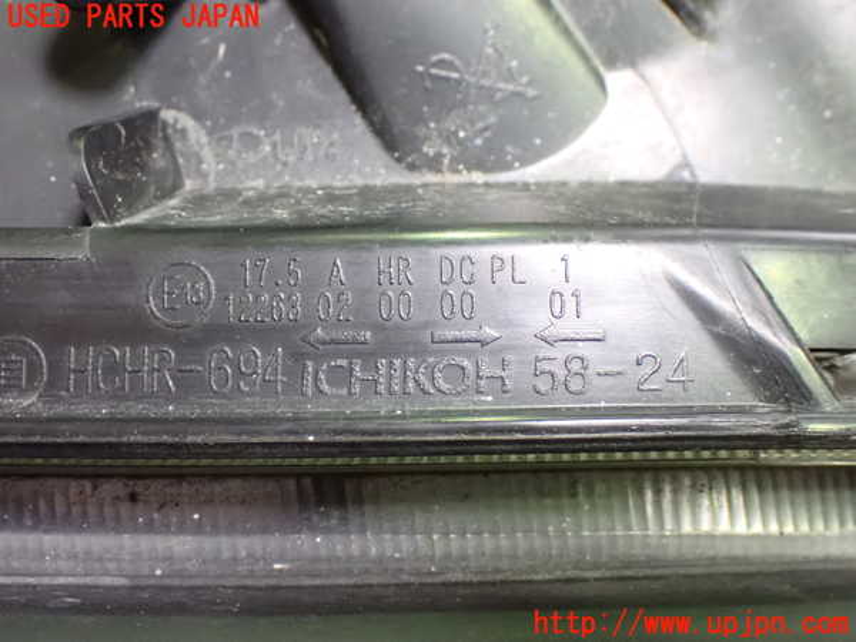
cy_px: 321
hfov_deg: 35.5
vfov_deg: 27.0
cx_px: 428
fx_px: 1335
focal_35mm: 54
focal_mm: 9.65
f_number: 3.3
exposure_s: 1/50
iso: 1600
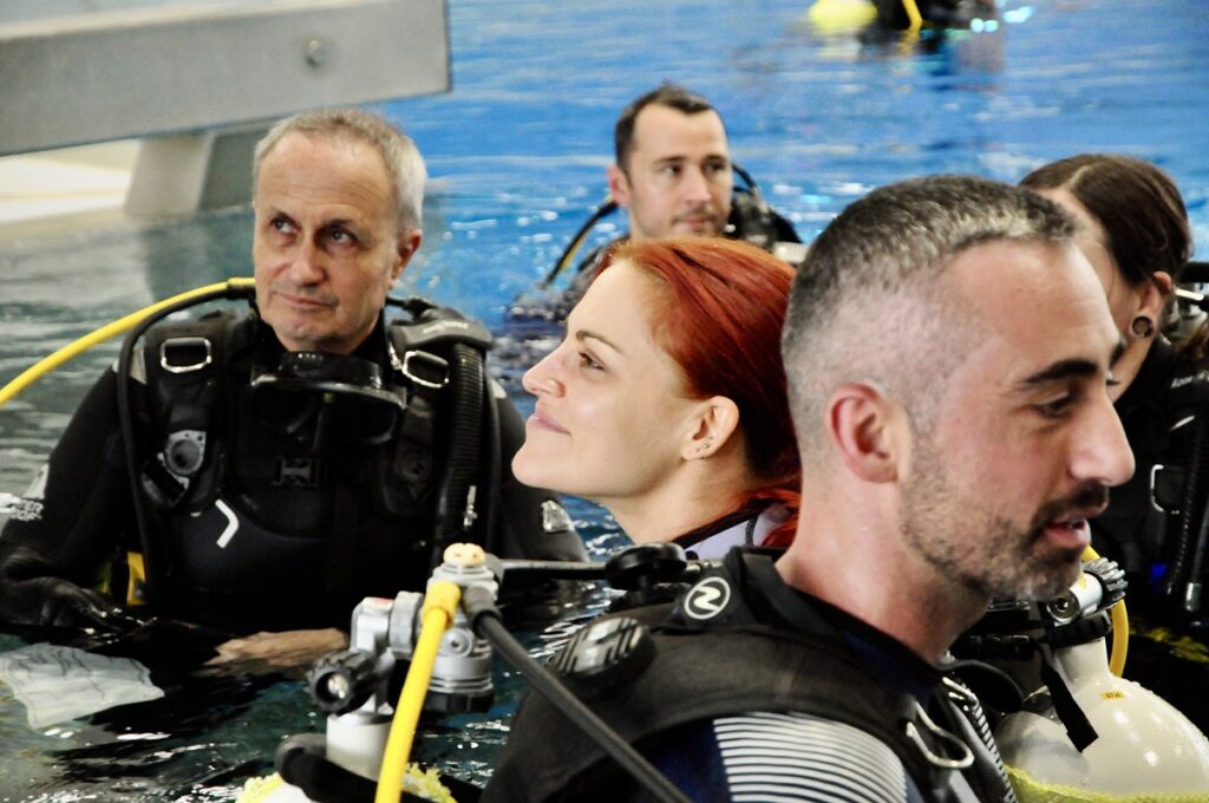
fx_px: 3270
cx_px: 604
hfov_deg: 20.9
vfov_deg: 14.0
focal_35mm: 98
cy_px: 402
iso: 3200
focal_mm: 65
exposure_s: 1/80
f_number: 5.3
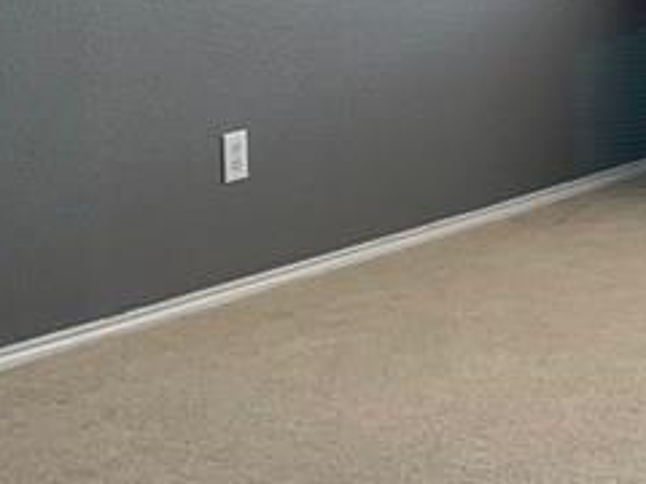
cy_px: -140
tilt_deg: -1.2
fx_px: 2071
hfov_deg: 16.8
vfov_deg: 12.9
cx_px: 832
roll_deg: +1.5
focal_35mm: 111
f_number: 1.8
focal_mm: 4.25
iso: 80
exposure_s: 1/121
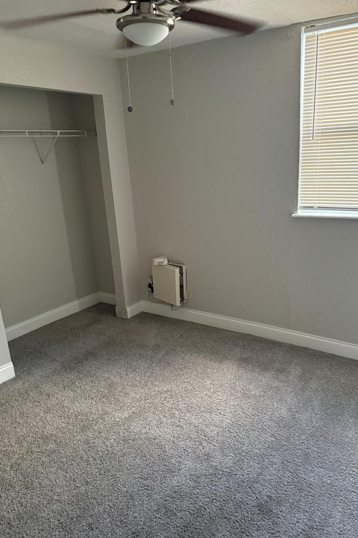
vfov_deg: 69.4
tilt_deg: -18.7
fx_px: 388
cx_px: 208
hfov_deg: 49.3
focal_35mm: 26
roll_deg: +3.0
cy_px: 278
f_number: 1.78
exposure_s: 1/60
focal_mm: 6.76
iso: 800
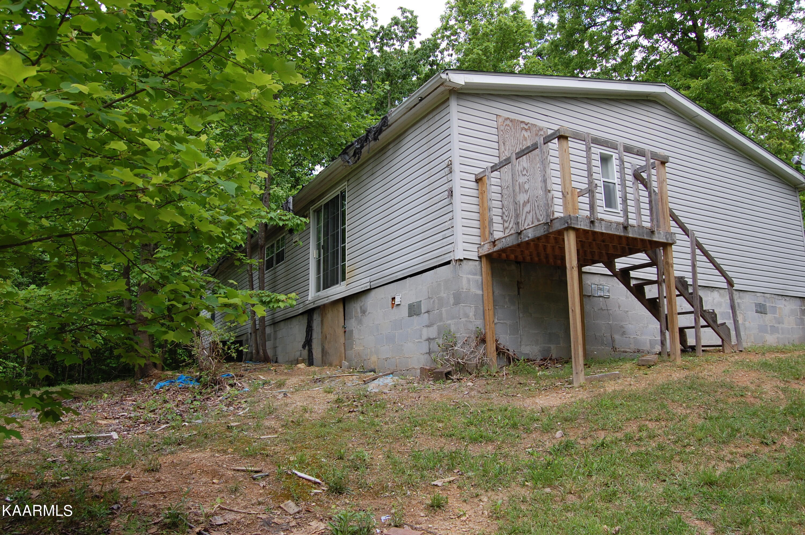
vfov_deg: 47.8
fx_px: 603
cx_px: 402
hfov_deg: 67.4
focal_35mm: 27
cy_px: 268
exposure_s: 1/160
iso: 200
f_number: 6.3
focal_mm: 18
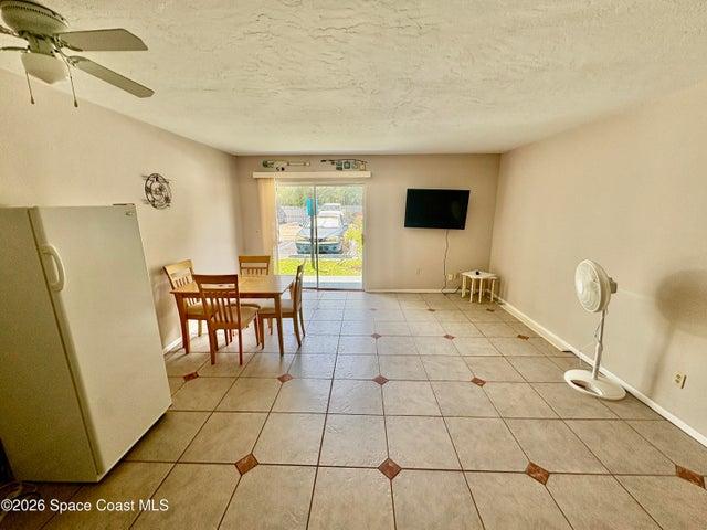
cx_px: 354
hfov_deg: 102.1
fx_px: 286
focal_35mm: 14
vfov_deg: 85.7
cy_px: 265
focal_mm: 2.22
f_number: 2.2
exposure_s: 1/186
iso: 64
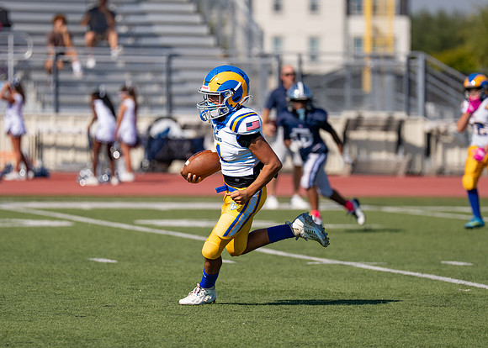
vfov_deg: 4.6
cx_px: 242
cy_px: 172
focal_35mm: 315
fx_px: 4366
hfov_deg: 6.4
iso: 100
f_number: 2.8
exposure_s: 1/2500
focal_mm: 200
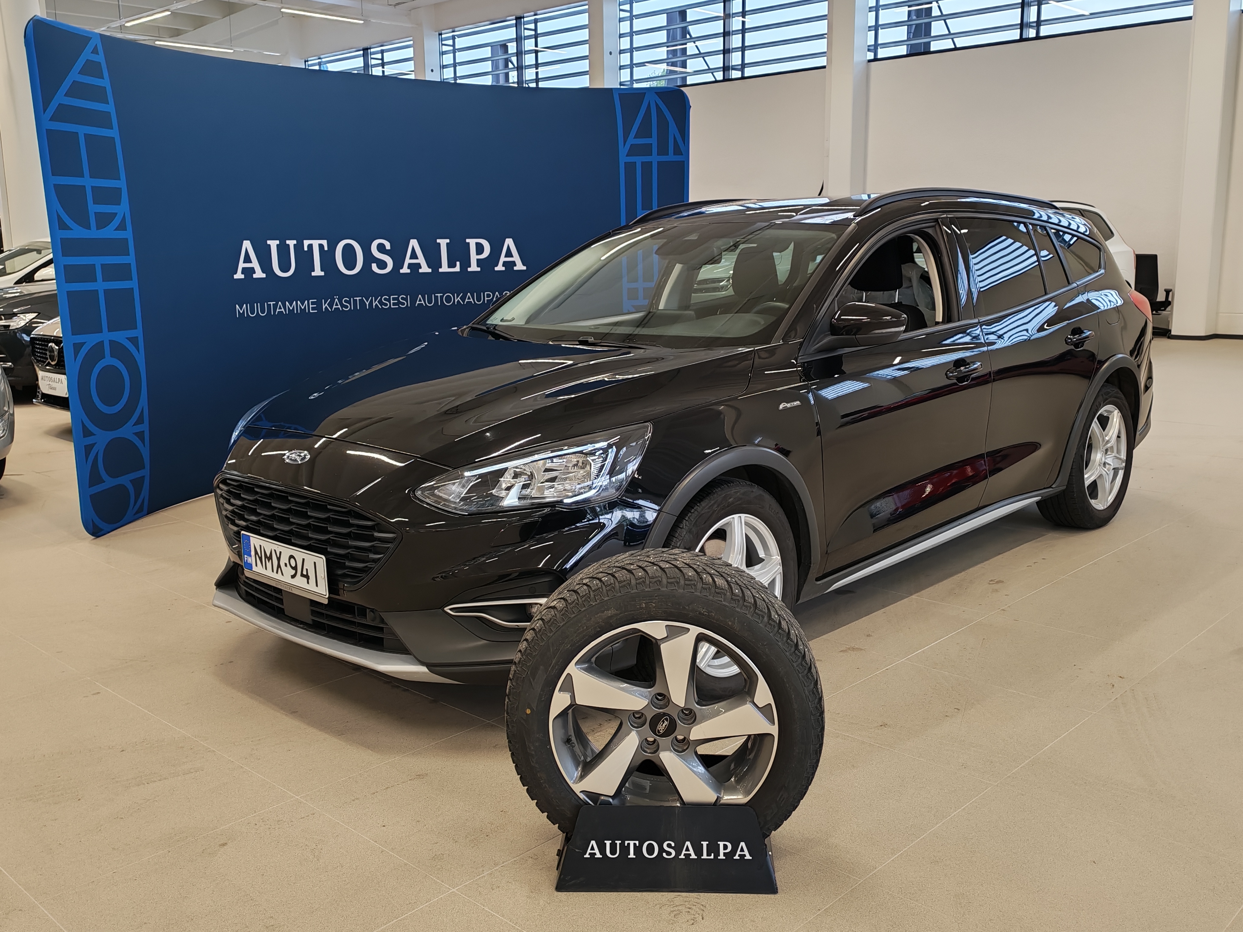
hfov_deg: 55.4
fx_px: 1185
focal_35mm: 33
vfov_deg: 42.9
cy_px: 466
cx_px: 622
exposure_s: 1/100
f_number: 1.9
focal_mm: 6.12
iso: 100
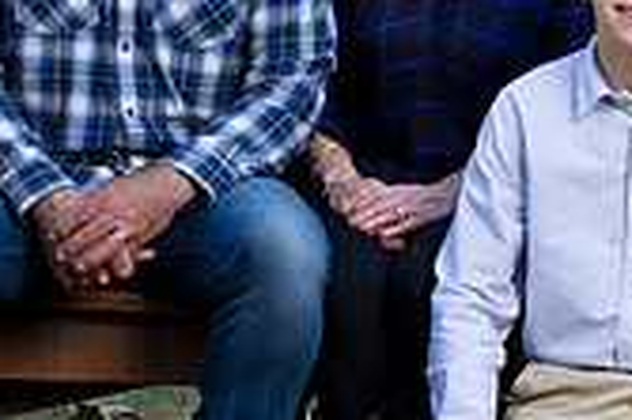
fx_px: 5244
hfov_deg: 6.9
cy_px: 61
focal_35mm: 299
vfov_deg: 4.6
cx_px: 242
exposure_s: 1/125
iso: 400
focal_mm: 86
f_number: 6.3
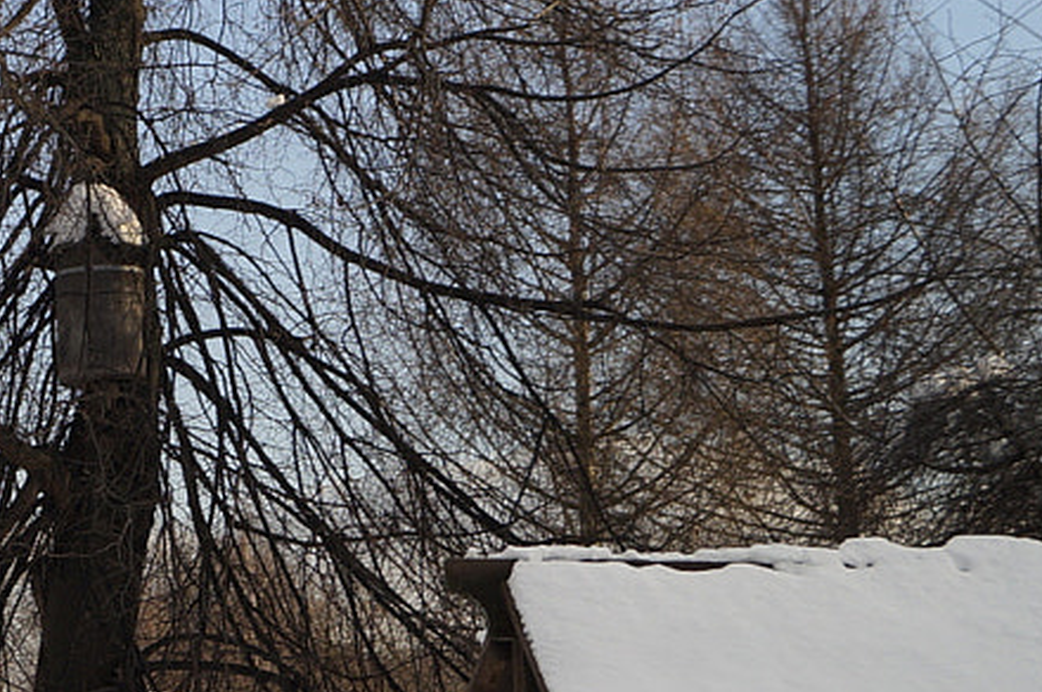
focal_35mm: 109
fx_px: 3150
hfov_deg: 17.3
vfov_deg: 12.5
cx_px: -405
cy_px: 441
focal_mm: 20
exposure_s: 1/1000
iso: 100
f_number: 3.5
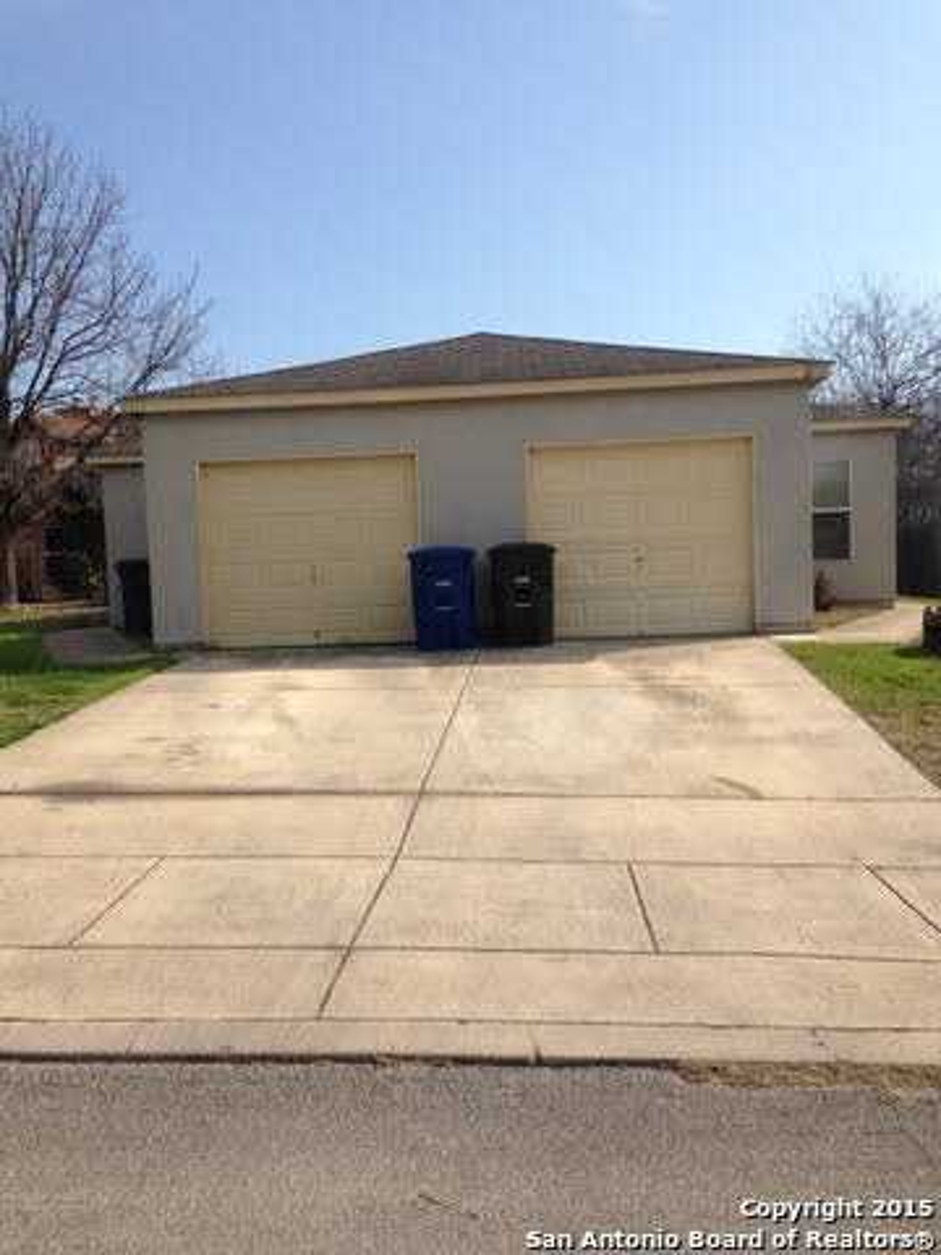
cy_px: 628
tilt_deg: -3.8
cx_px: 470
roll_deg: +0.8
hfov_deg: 42.9
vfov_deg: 55.4
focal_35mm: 33
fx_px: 1196
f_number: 2.4
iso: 50
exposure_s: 1/2358
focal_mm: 4.12
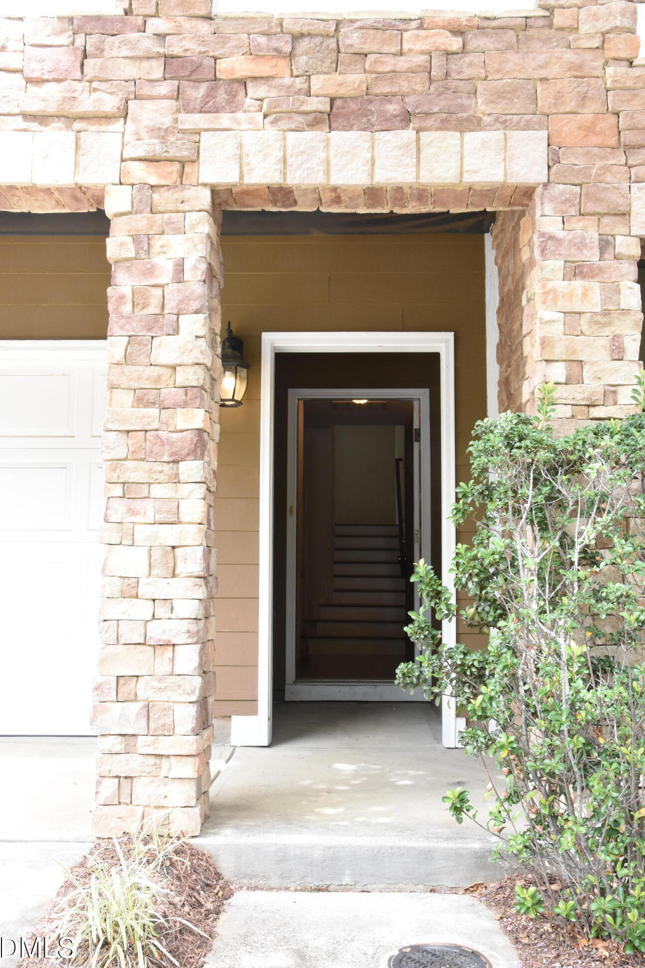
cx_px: 328
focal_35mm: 37
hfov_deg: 35.9
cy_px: 496
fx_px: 994
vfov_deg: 51.9
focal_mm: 24
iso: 800
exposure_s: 1/100
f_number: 11
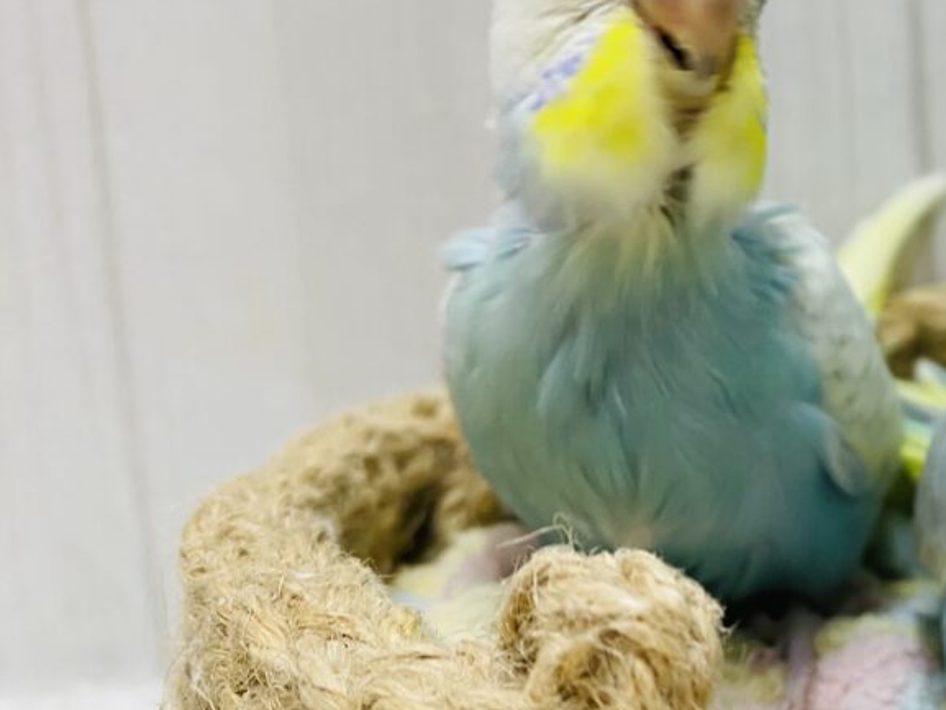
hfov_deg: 33.2
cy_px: 259
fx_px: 1421
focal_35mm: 52
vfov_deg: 27.9
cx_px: 982
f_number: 1.8
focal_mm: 4.25
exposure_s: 1/100
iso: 125
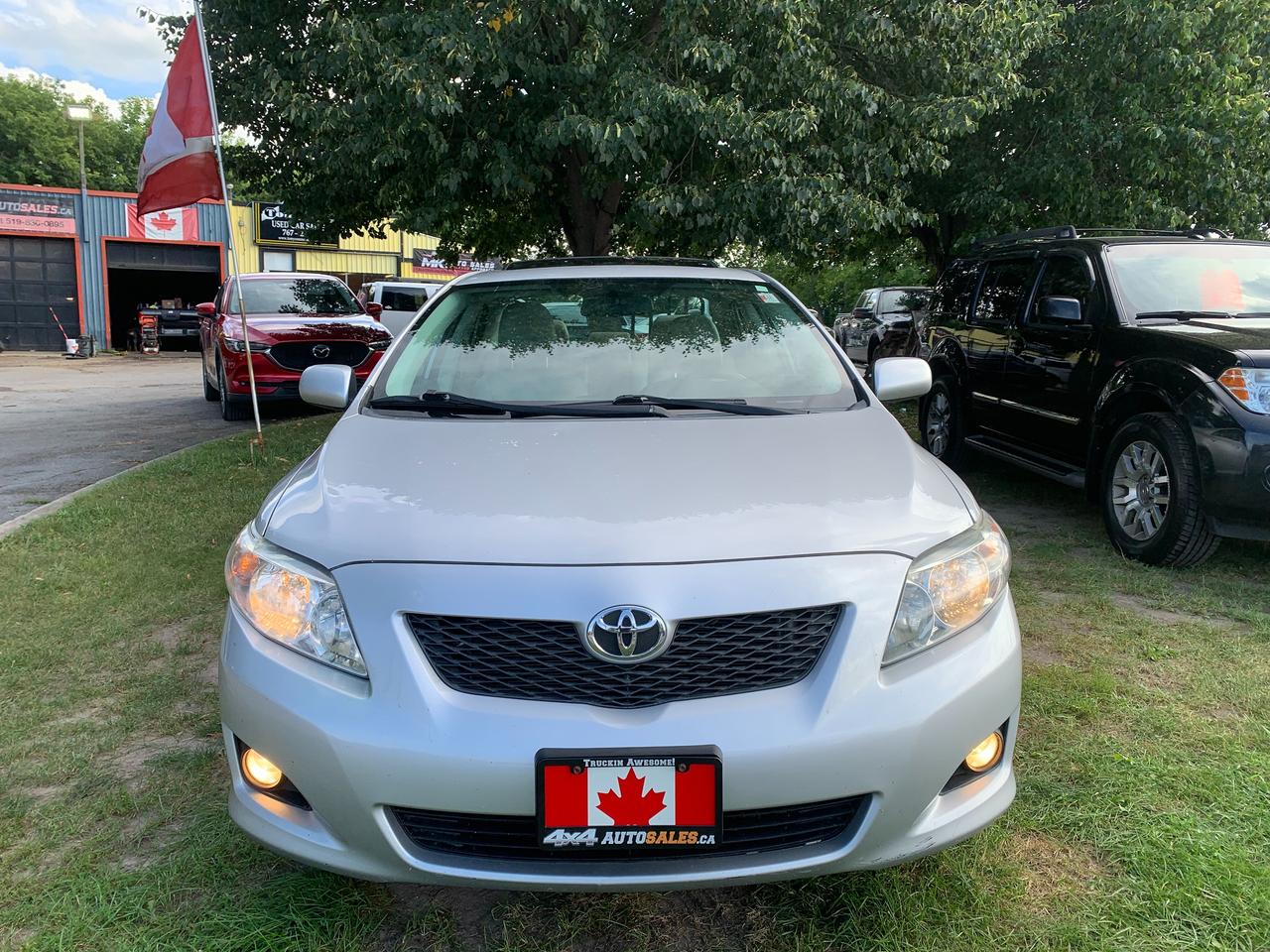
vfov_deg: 53.1
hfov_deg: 67.3
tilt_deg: -10.0
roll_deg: -0.1
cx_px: 635
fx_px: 954
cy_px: 476
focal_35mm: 26
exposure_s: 1/597
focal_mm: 4.25
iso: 25
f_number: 1.8
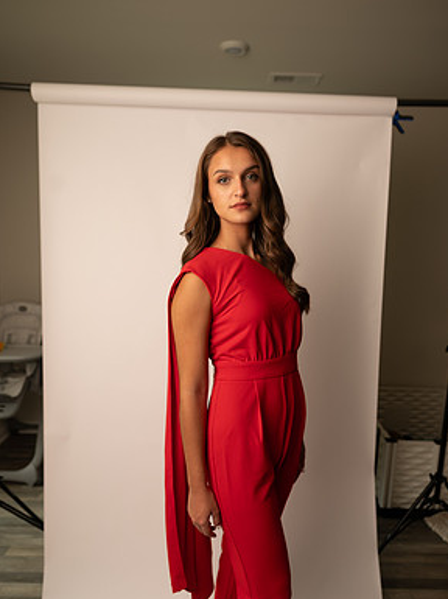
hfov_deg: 51.3
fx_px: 467
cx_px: 232
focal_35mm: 27
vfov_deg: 65.0
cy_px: 347
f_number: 3.2
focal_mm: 24
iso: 100
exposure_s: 1/160
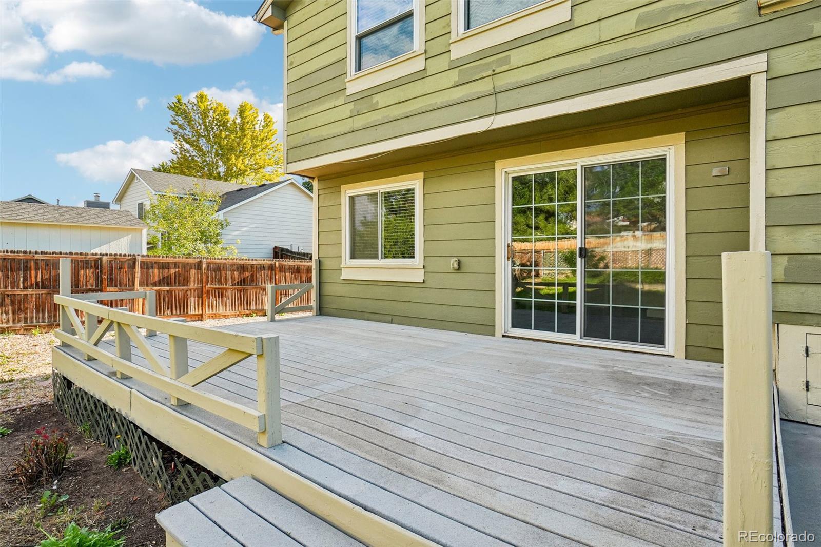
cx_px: 410
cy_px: 274
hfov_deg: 90.0
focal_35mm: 18
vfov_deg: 67.4
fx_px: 410
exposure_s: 1/200
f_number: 8
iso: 400
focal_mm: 12
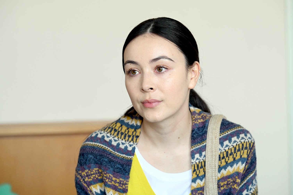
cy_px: 98
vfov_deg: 9.4
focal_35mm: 145
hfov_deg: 14.2
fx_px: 1179
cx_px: 146
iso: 1600
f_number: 5.6
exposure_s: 1/125
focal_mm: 145
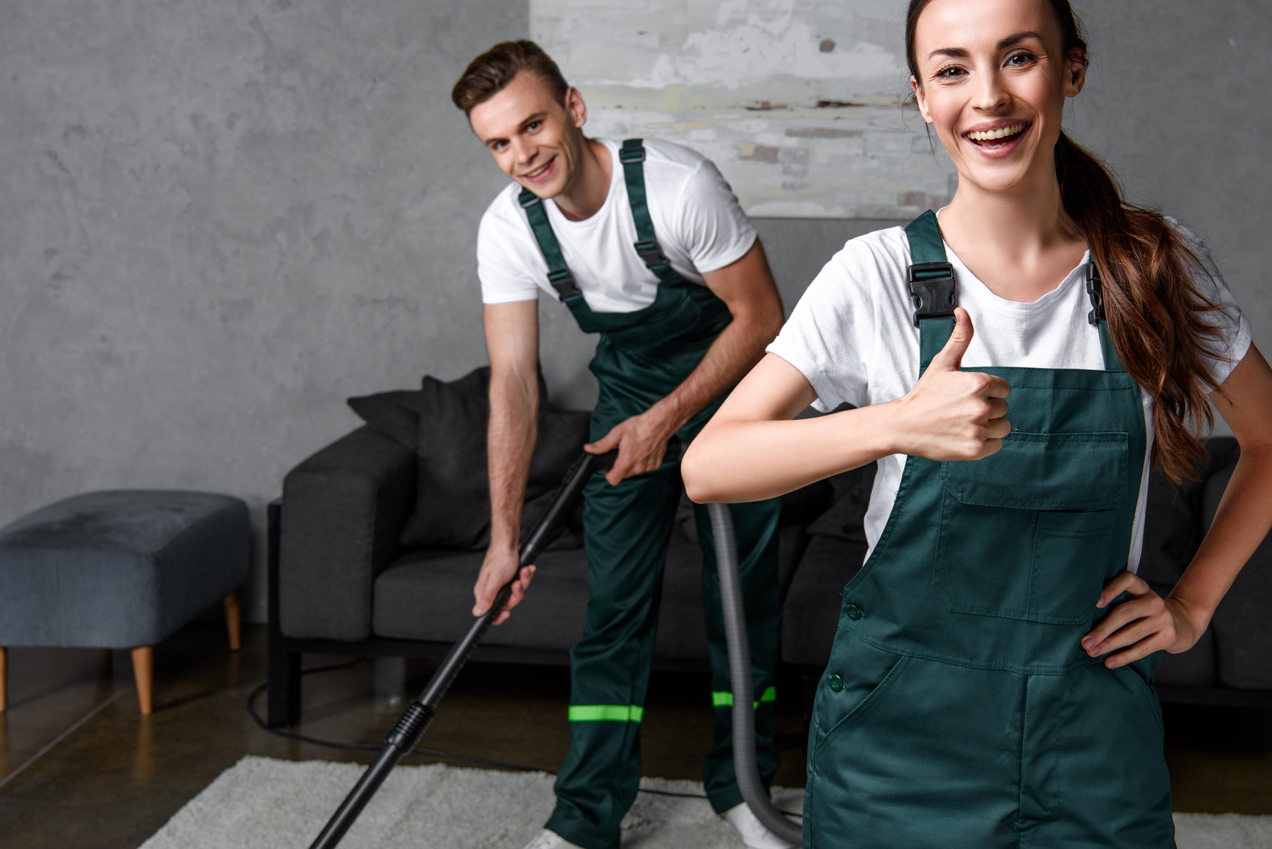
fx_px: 2085
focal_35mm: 59
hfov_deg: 33.9
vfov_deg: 23.0
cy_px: 369
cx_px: 715
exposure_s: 1/200
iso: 100
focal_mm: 52
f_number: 7.1
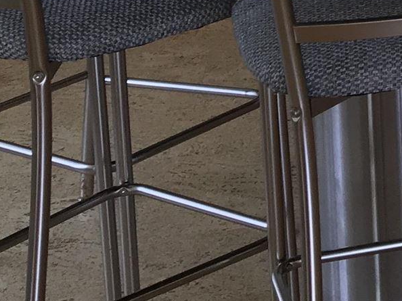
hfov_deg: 10.7
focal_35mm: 150
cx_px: 1037
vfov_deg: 9.3
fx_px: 1741
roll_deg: -1.5
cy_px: -291
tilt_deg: -7.9
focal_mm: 4.15
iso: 25
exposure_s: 1/60
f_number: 2.2
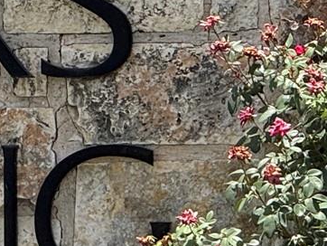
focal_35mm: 678
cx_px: -396
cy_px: 113
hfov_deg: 2.9
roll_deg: -0.7
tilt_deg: +1.0
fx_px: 6409
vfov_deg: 2.2
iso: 50
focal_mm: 15.66
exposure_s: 1/1271
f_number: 2.8
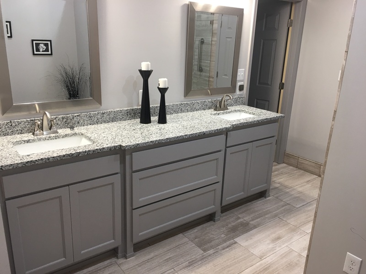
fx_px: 307
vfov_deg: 48.2
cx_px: 183
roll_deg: -1.8
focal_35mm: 29
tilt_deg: -19.3
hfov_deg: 61.7
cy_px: 137
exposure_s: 1/15
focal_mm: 4.15
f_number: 2.2
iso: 25
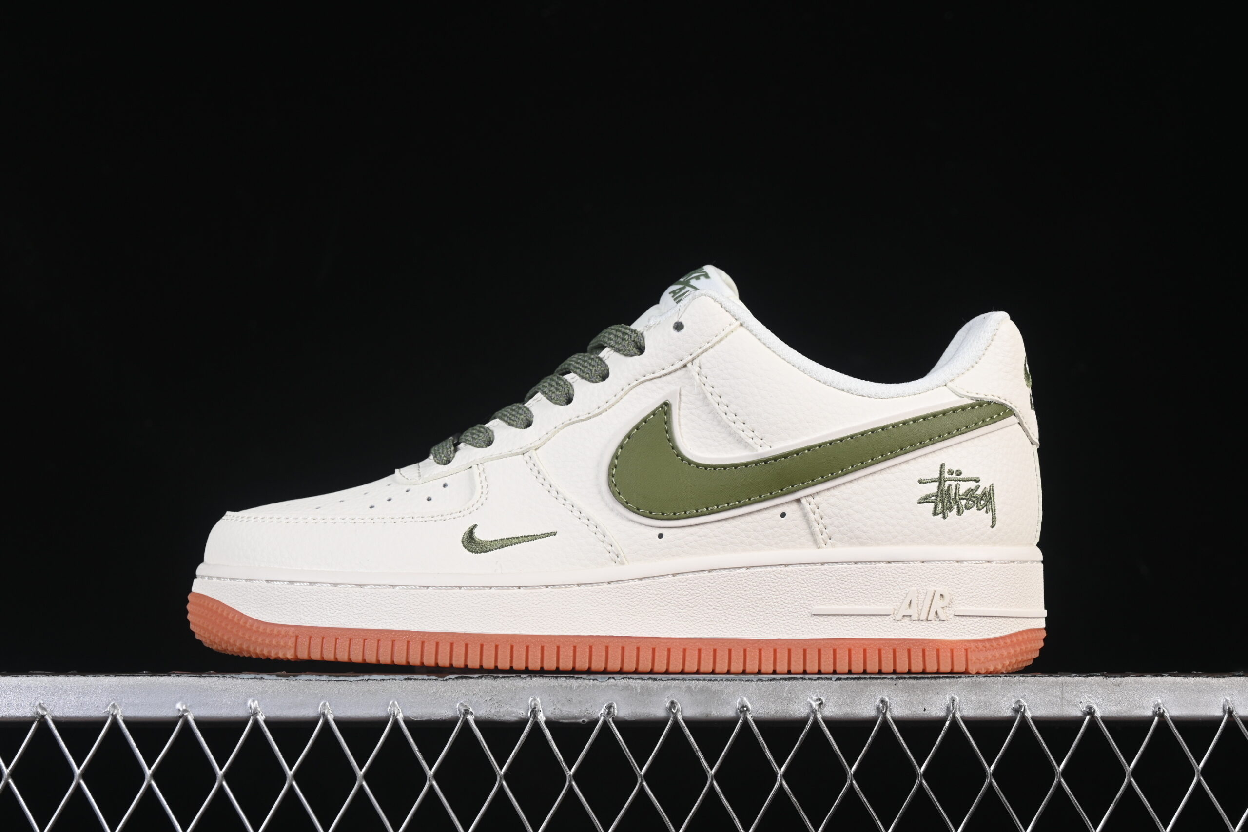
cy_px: 416
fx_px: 2600
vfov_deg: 18.2
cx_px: 624
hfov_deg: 27.0
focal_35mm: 75
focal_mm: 50
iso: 160
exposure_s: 1/80
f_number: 8
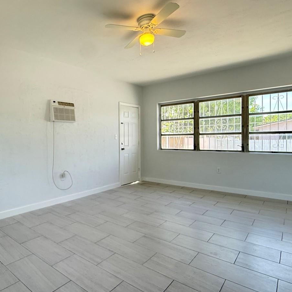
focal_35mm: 22
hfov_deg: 66.9
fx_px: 210
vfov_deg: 69.6
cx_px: 88
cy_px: 141
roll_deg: +0.4
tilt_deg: -0.2
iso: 160
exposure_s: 1/120
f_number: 2.2
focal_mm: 2.22
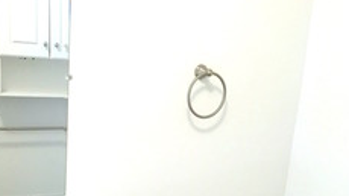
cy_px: 246
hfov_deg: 31.7
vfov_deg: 17.2
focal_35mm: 66
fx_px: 610
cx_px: 118
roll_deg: -3.9
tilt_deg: -17.6
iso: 125
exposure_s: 1/30
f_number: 2.2
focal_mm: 4.15
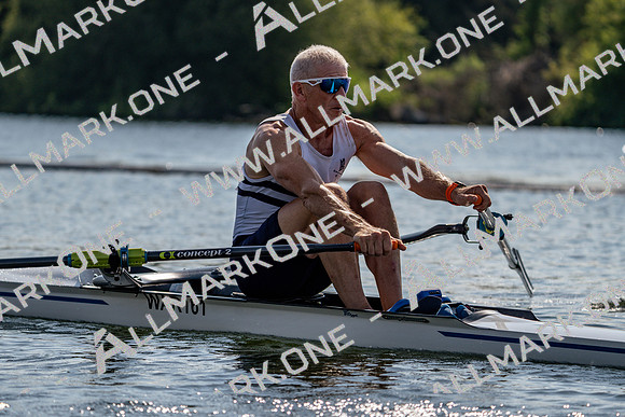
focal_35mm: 223
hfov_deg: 9.2
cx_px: 312
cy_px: 208
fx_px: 3872
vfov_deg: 6.2
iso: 100
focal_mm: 223
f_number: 5.6
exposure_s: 1/1600
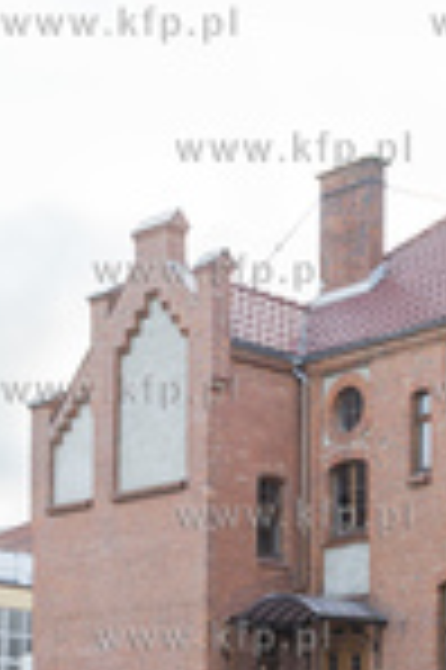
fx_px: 1453
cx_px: 583
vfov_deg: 25.7
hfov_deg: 16.5
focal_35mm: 78
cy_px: 508
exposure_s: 1/500
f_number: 4
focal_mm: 29
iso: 400
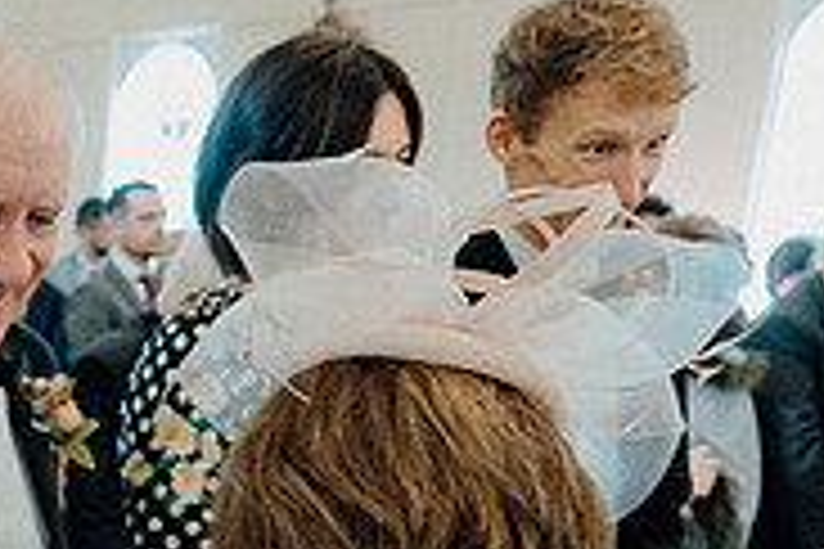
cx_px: -234
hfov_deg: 23.6
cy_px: 857
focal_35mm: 76
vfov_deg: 16.2
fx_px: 1739
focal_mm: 24
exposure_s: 1/160
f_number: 3.5
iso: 3200
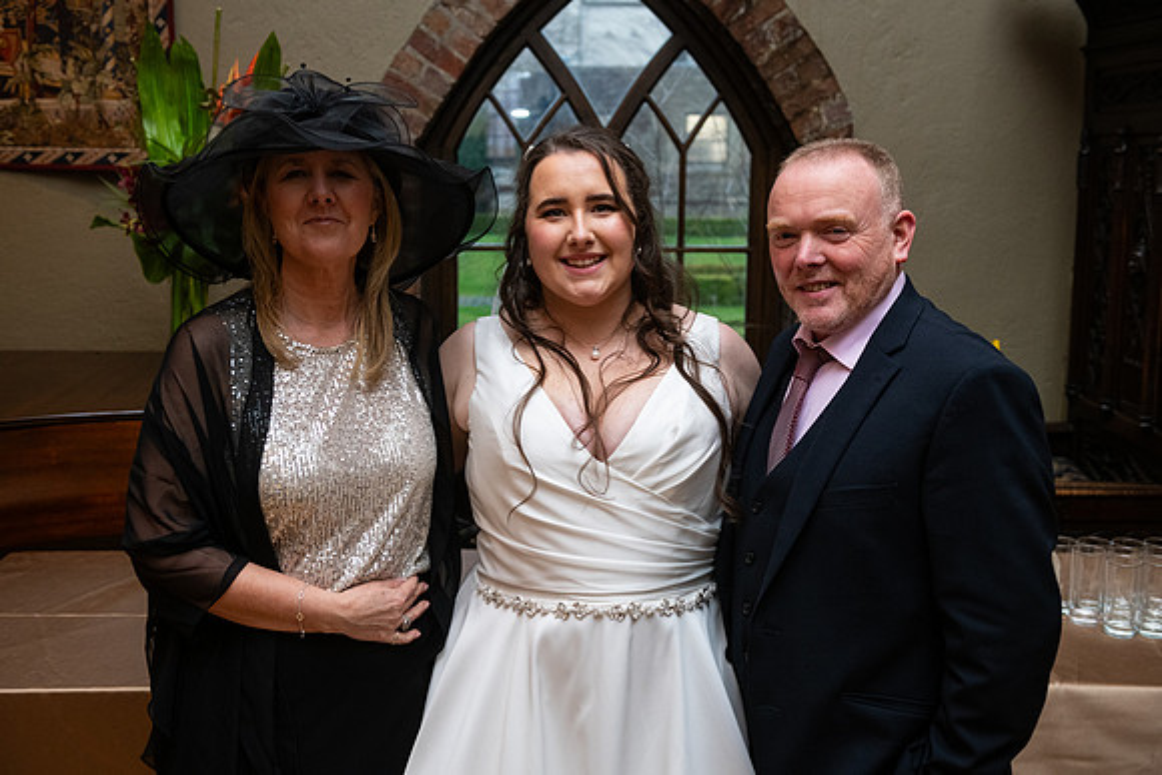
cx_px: 581
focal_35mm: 42
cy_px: 388
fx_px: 1356
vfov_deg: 31.9
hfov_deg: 46.4
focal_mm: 42
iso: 800
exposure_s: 1/160
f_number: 4.5
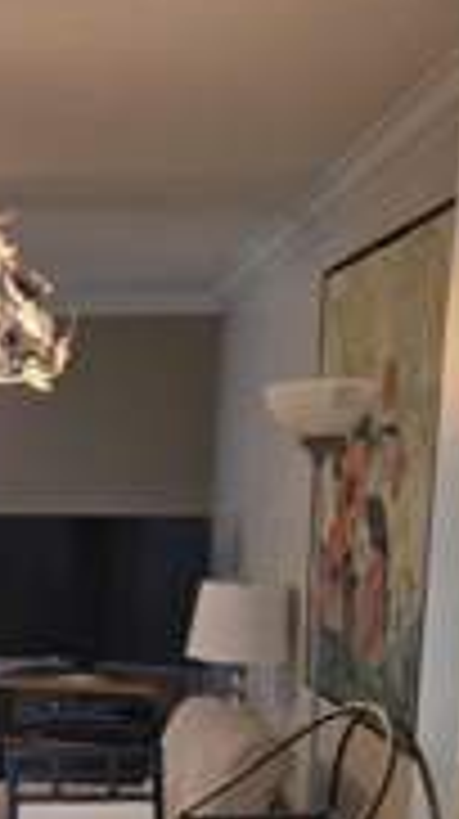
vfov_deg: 30.4
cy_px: 749
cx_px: -122
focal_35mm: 66
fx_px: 1432
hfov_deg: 17.2
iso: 320
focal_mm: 5.4
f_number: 1.8
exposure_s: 1/120
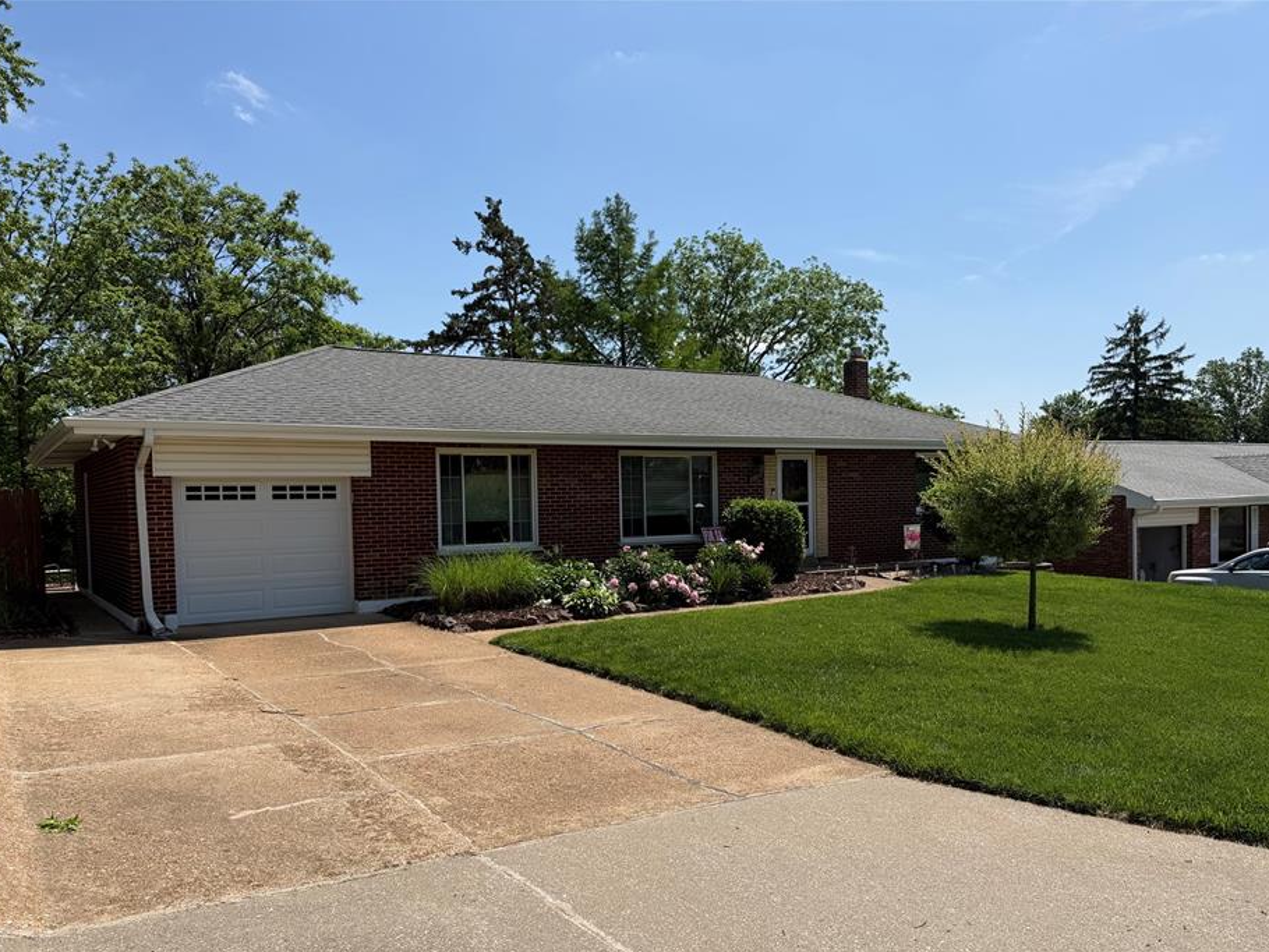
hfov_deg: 65.3
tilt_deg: -1.2
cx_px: 608
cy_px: 534
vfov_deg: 51.3
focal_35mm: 27
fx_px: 990
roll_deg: +1.4
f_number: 1.78
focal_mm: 6.76
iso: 80
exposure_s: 1/6173
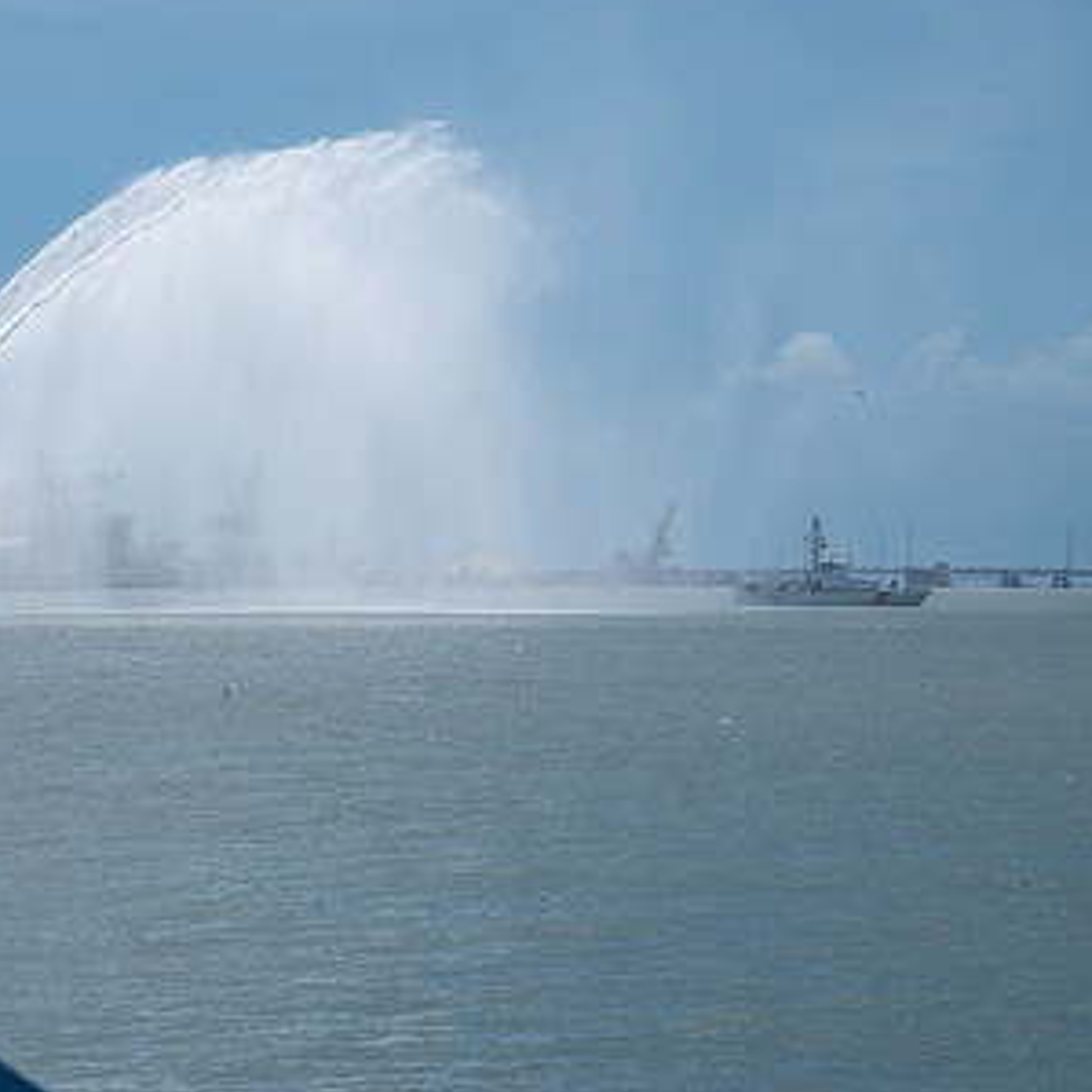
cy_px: 484
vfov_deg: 12.9
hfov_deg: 12.9
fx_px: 4818
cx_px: 373
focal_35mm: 135
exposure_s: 1/600
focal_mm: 54.5
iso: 160
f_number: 11
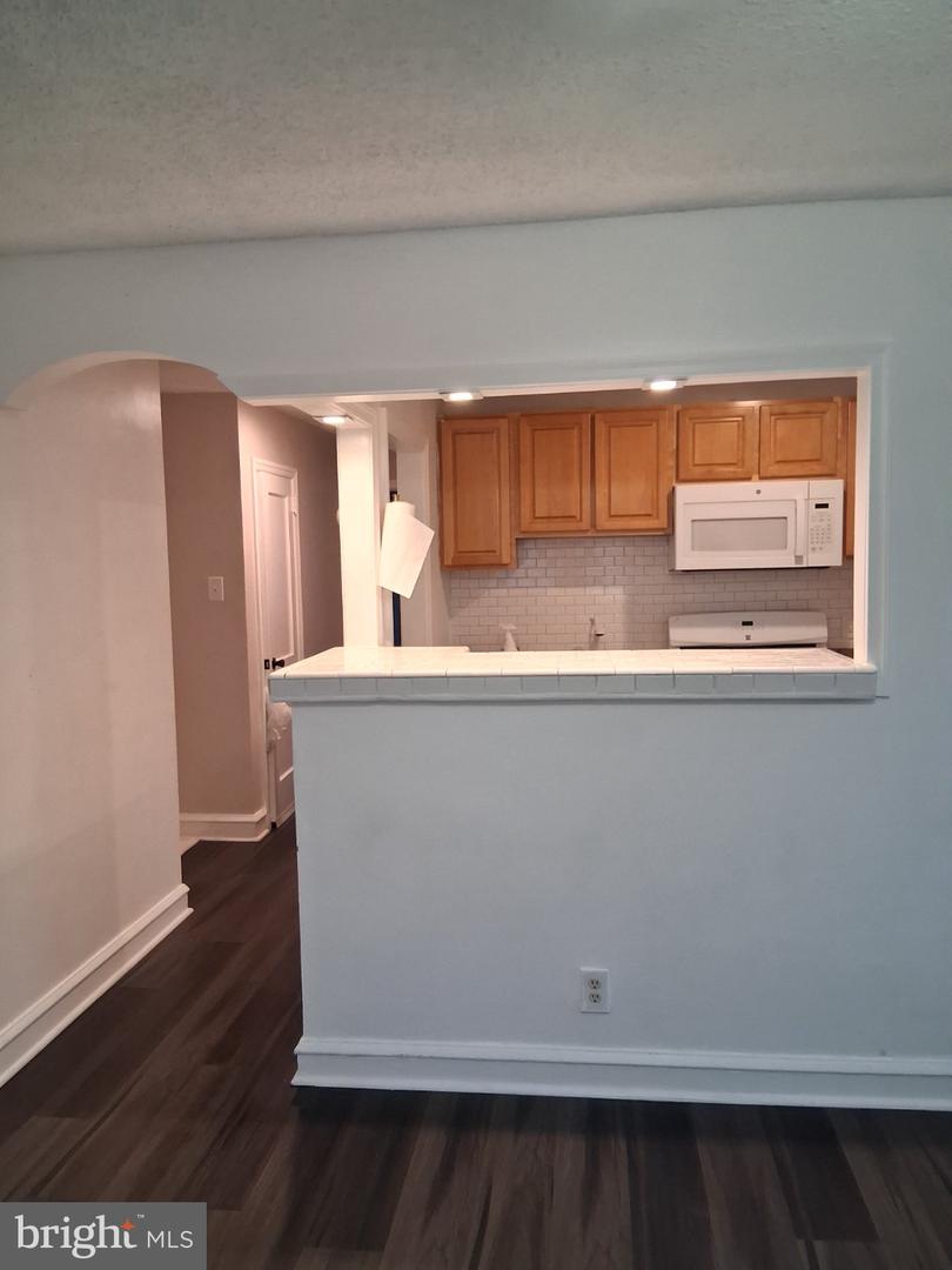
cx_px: 476
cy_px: 635
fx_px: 953
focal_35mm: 26
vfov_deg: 67.3
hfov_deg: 53.1
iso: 400
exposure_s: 1/100
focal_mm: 3.98
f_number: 1.8
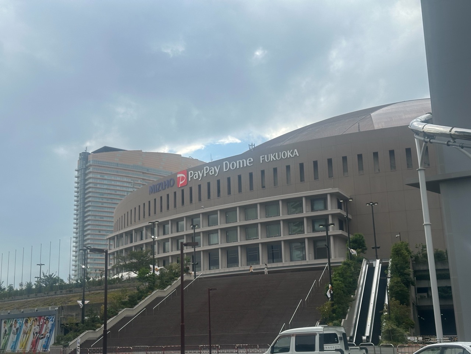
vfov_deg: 30.3
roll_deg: +1.3
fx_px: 653
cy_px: 177
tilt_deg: +13.5
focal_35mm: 48
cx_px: 236
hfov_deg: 39.7
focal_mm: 6.86
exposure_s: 1/3367
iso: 64
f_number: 1.78
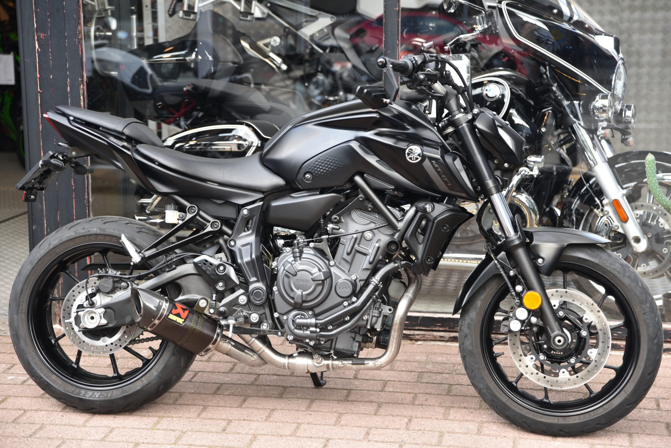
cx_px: 336
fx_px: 1305
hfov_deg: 28.8
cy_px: 224
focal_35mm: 70
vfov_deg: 19.5
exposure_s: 1/60
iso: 100
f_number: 3.2
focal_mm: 70
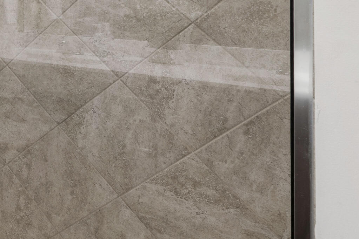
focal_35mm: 44
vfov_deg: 28.9
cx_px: -161
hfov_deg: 29.7
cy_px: 11
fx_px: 439
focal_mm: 10
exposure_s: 1/3
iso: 100
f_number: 8
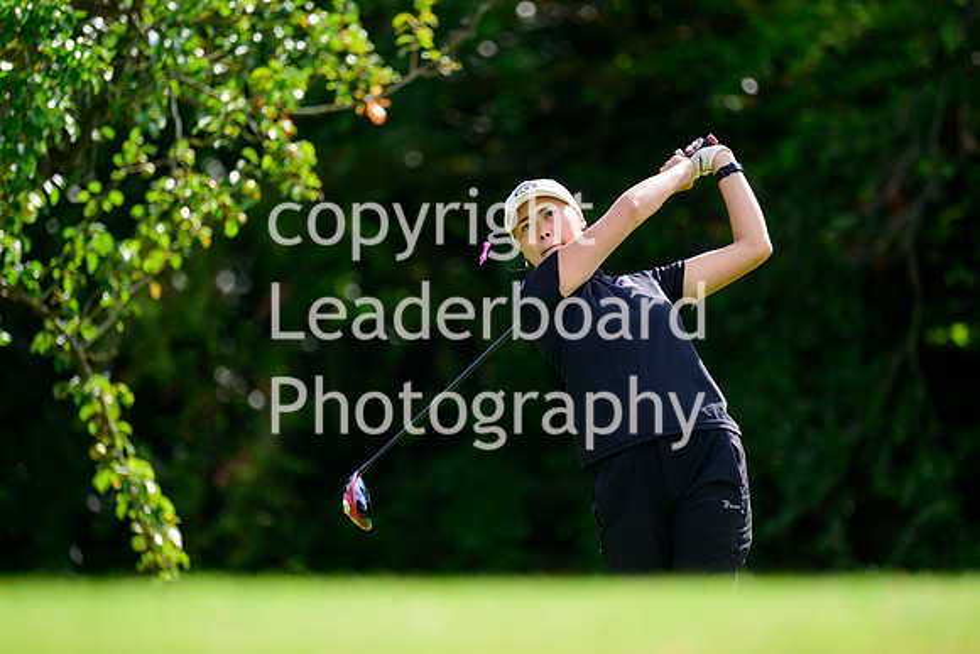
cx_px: 490
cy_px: 327
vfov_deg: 3.4
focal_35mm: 400
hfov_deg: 5.2
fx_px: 10891
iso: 1000
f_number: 5.6
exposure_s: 1/2000
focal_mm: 400
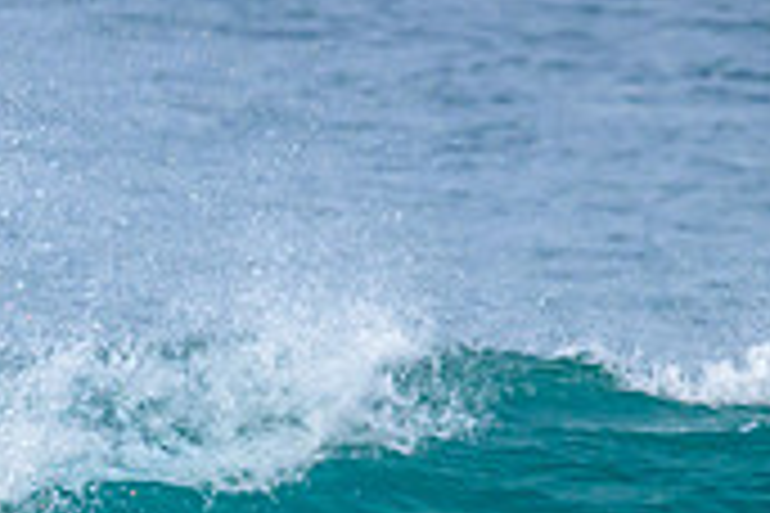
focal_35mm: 2101
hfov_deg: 1.0
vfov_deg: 0.7
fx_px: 44935
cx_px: -241
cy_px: 735
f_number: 10
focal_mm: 450
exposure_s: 1/2000
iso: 1250
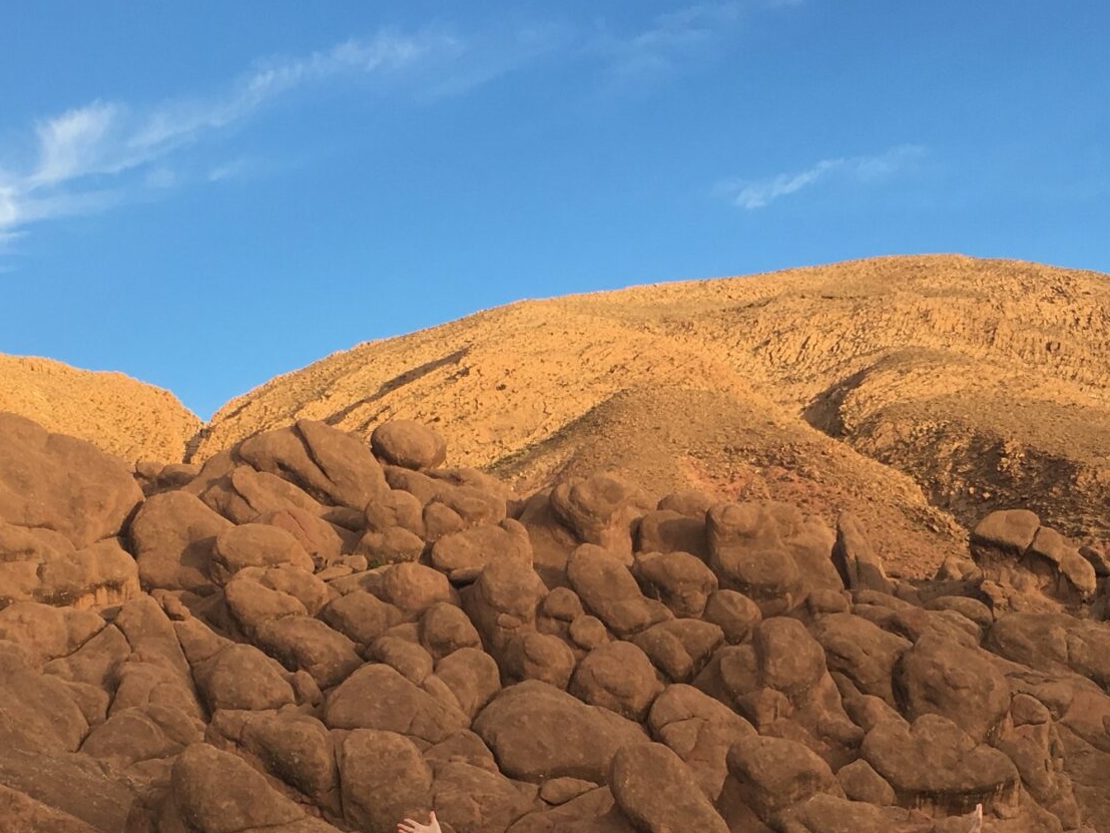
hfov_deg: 29.0
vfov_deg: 21.6
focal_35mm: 67
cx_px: 519
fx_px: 2148
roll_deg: +2.4
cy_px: 709
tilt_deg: +7.7
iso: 25
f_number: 2.2
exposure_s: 1/230
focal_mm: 4.15
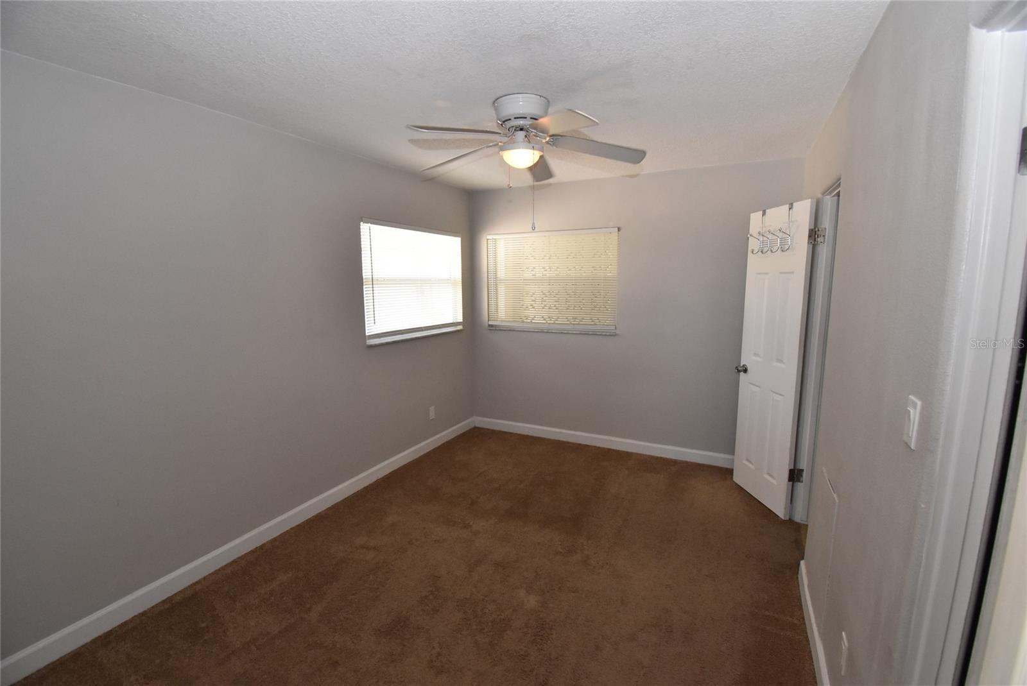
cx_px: 514
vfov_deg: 77.4
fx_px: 428
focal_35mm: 15
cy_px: 343
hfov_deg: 100.4
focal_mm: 10
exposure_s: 1/60
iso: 1600
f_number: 8
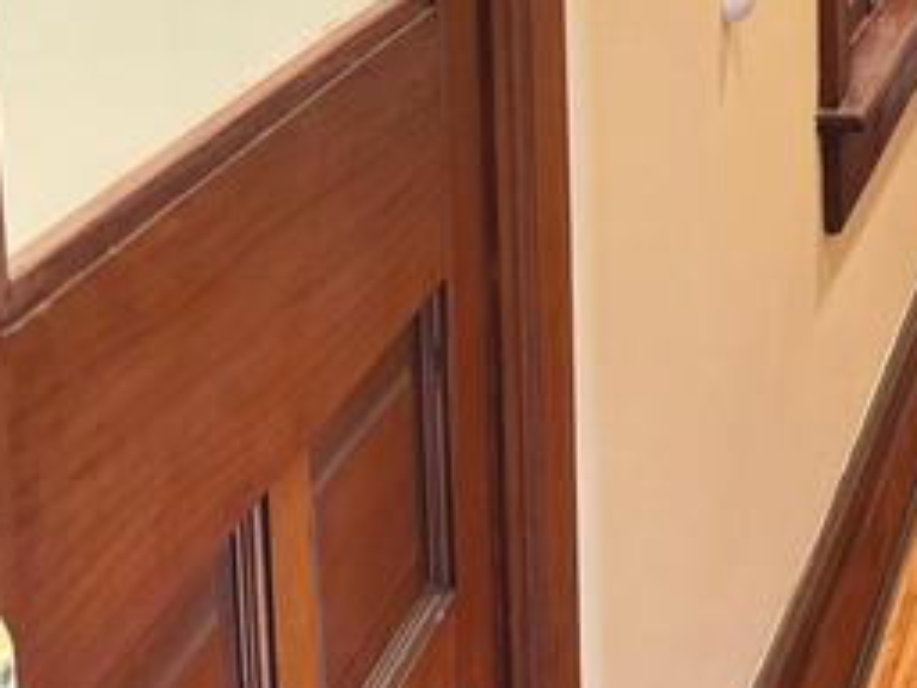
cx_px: 1415
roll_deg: -1.5
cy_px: -36
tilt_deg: -7.1
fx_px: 2543
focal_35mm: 96
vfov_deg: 15.1
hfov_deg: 18.0
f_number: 1.78
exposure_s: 1/60
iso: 160
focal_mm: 6.76
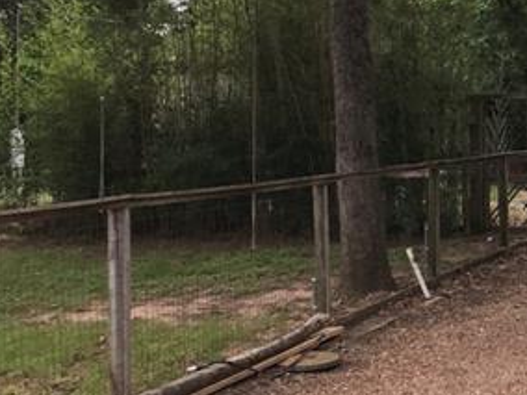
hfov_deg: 27.9
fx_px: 959
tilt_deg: +3.9
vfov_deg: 23.0
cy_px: 82
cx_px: 586
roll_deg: -0.2
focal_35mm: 63
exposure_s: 1/1041
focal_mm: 3.99
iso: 20
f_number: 1.8
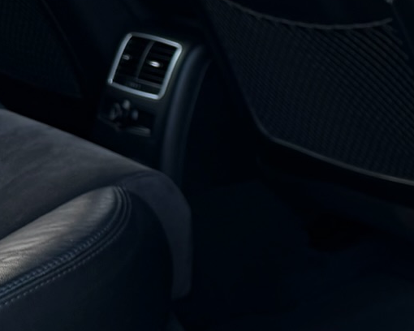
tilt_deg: -18.3
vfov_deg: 16.4
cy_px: 144
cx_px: 827
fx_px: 1152
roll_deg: -0.8
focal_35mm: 94
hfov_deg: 16.0
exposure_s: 1/137
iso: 50
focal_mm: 6.76
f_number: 1.78
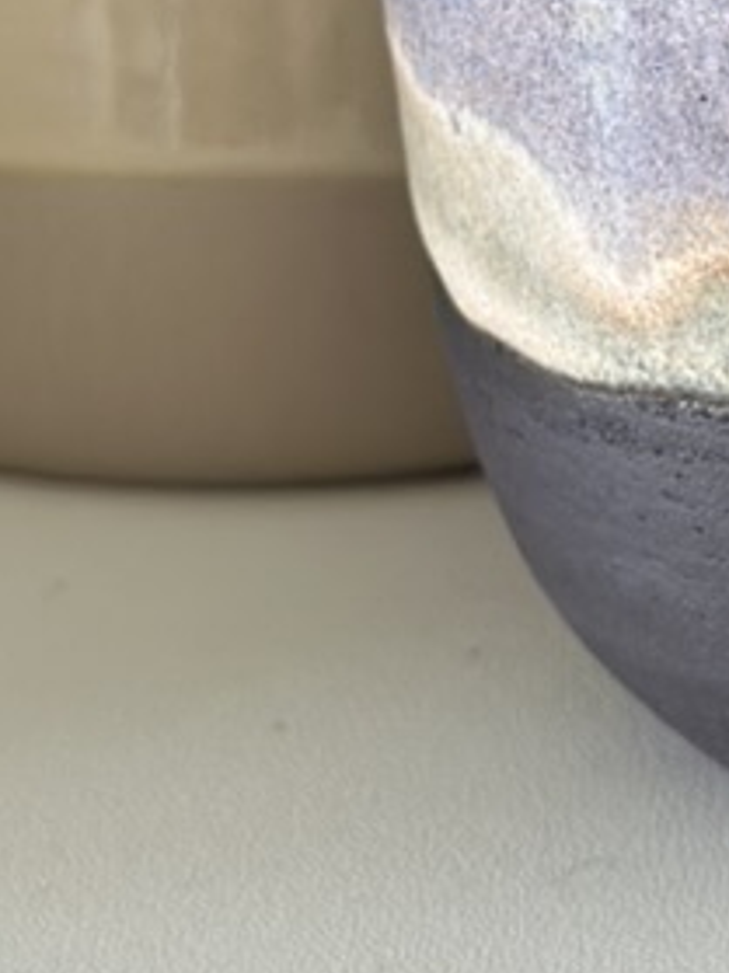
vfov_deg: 10.9
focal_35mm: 176
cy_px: -380
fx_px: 4946
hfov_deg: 8.3
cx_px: 991
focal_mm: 6.86
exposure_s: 1/60
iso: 160
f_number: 1.78
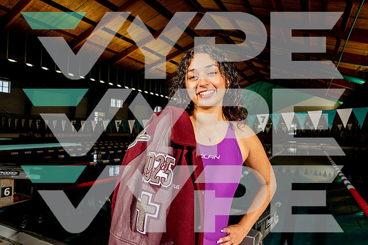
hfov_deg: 73.7
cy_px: 122
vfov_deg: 53.2
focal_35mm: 24
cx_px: 184
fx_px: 245
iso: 400
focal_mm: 24
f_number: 7.1
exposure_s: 1/125
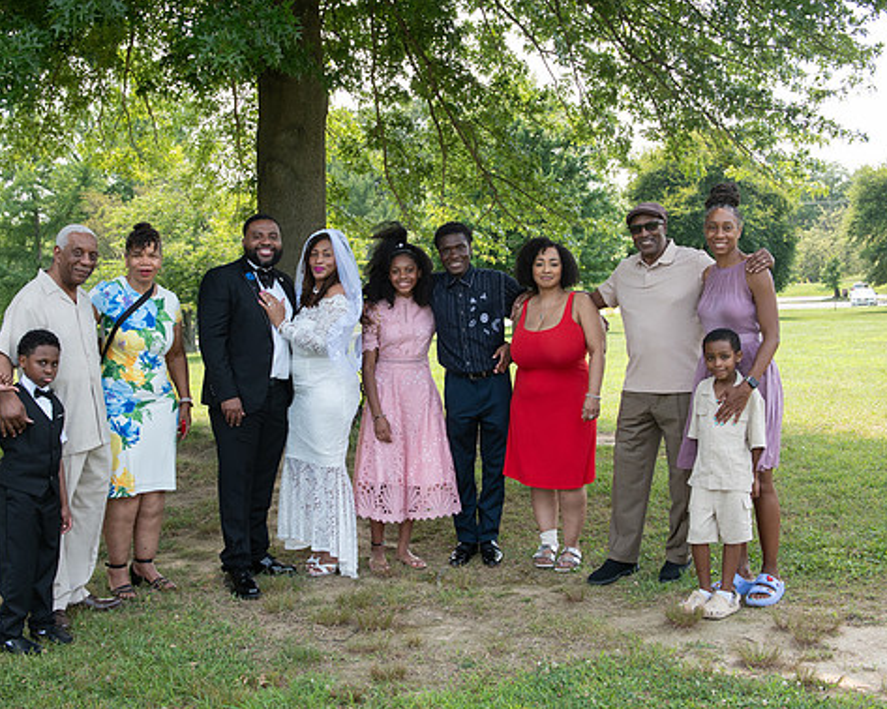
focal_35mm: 53
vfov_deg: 28.6
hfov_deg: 35.4
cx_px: 405
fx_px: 1391
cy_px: 357
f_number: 6.3
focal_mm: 44
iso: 800
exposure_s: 1/400
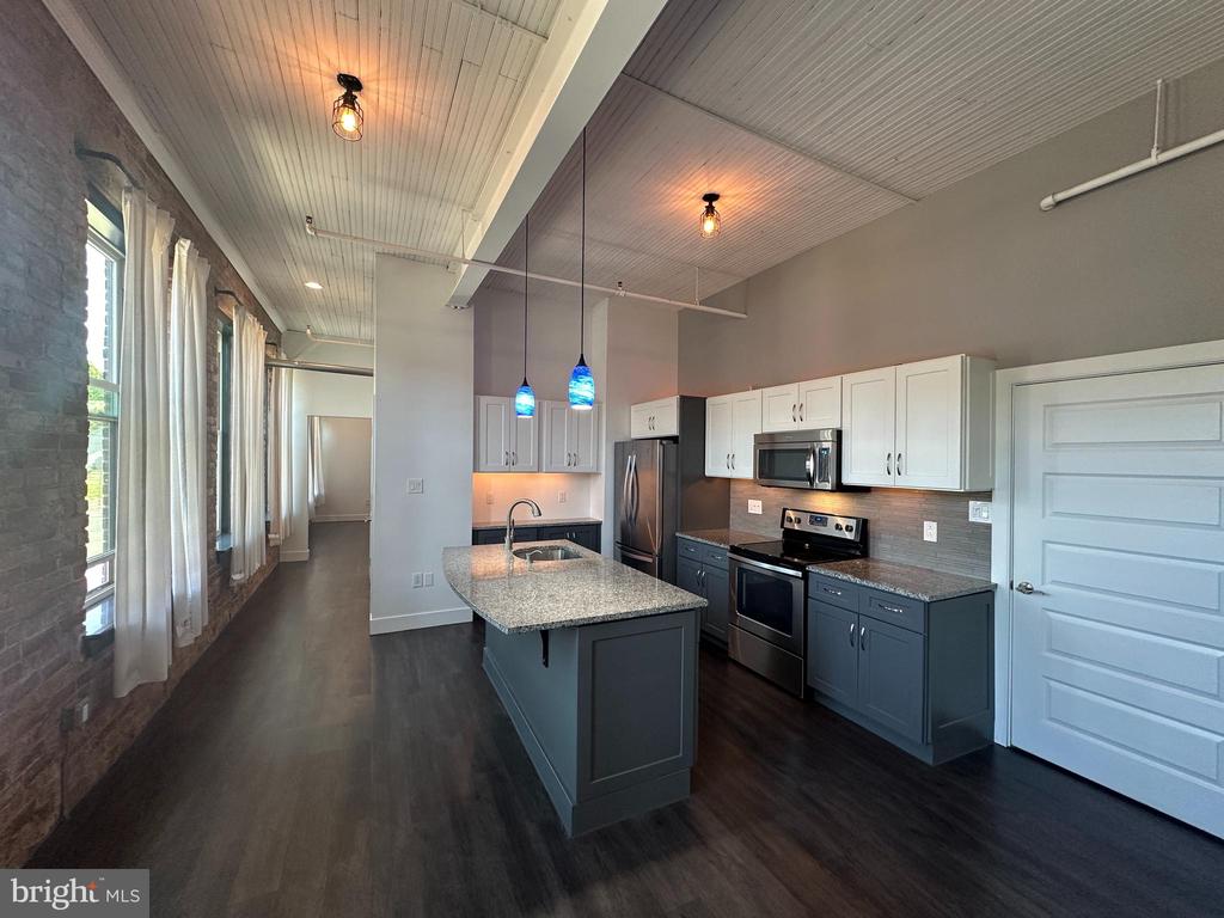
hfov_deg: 102.1
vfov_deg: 85.7
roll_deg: -0.7
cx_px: 612
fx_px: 495
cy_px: 459
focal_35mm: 14
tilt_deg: +0.6
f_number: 2.2
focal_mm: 2.22
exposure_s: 1/60
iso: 160
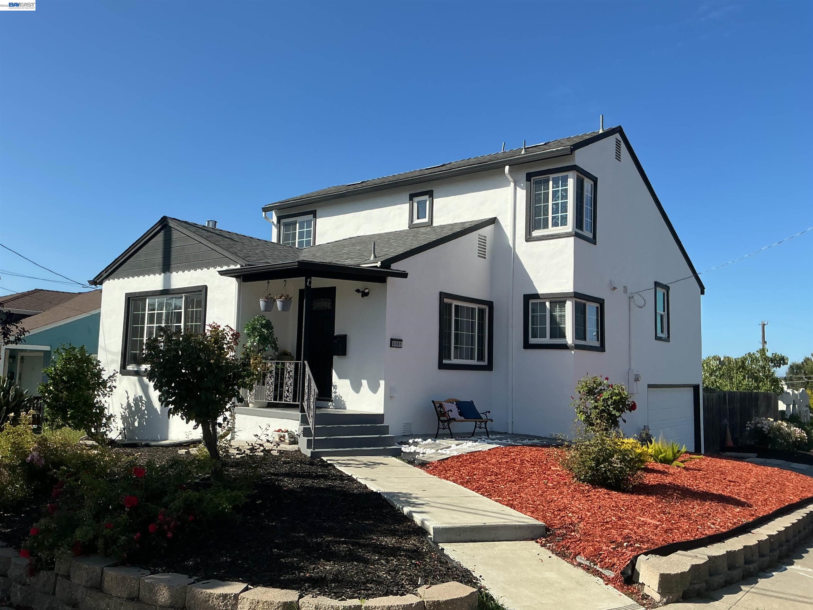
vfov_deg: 48.2
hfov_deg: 61.7
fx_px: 681
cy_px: 305
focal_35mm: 29
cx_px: 406
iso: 25
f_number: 1.8
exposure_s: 1/1984
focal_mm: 3
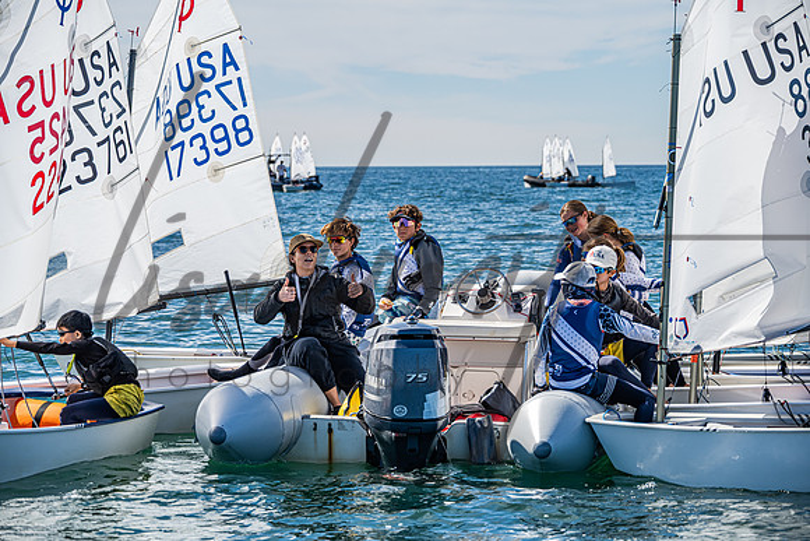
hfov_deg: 16.4
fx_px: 2813
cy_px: 270
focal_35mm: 125
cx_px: 405
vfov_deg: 11.0
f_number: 6.7
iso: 320
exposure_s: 1/800
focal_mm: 125
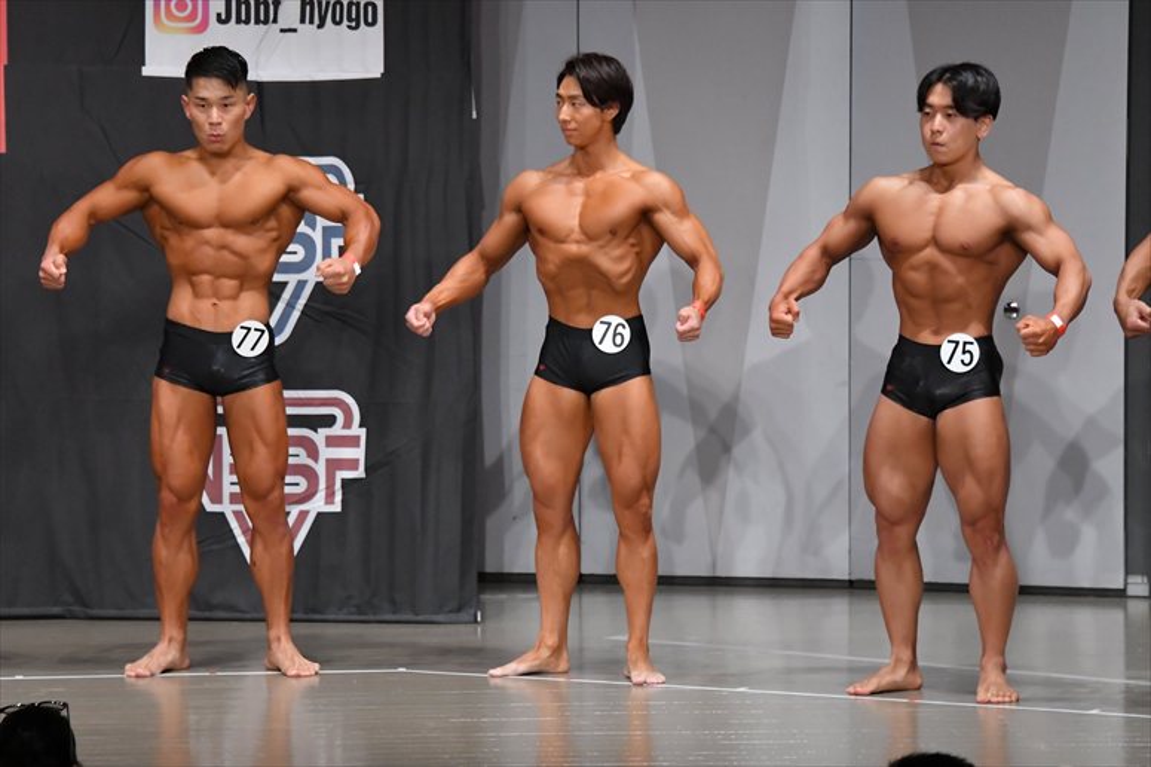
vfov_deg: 6.3
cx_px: 576
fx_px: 6935
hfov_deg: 9.5
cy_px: 384
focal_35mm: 217
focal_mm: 145
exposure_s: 1/400
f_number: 5.6
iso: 5000
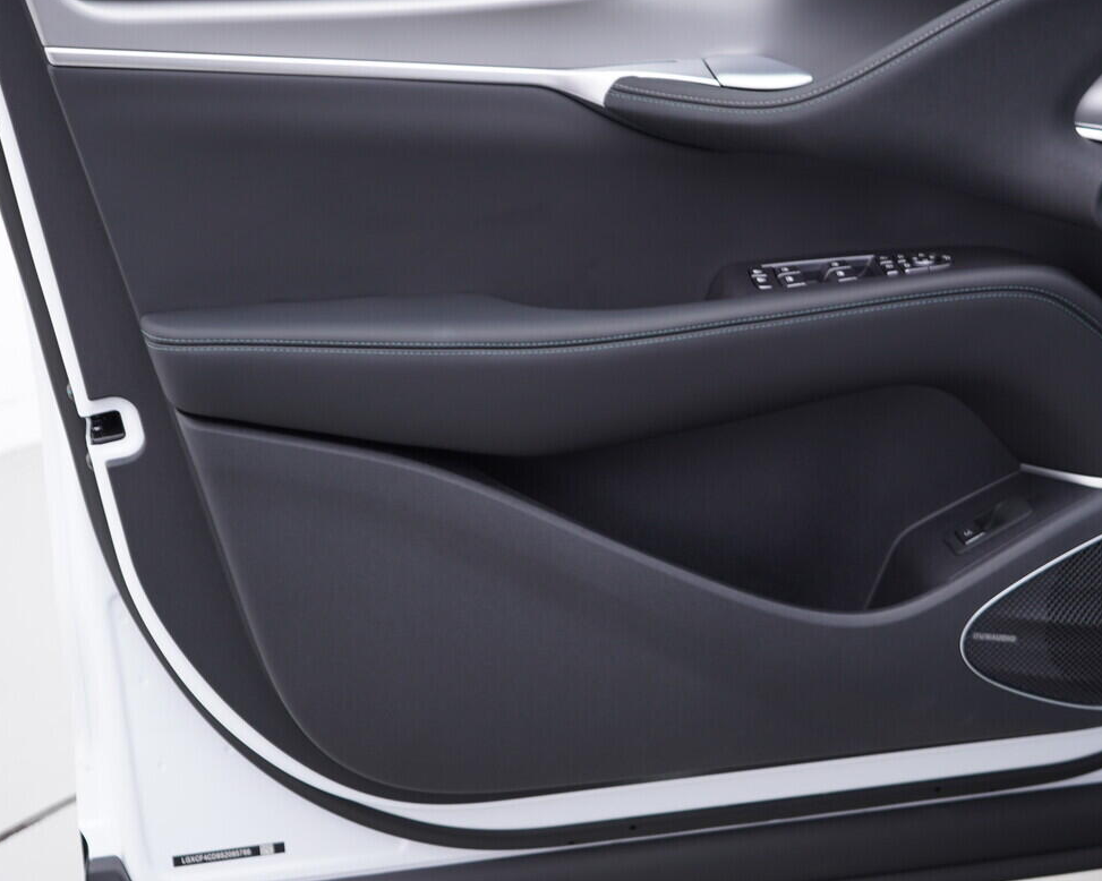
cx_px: 665
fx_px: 1630
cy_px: 375
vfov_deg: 30.2
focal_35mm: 50
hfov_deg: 37.2
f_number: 3.2
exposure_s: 1/50
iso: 125
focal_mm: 24
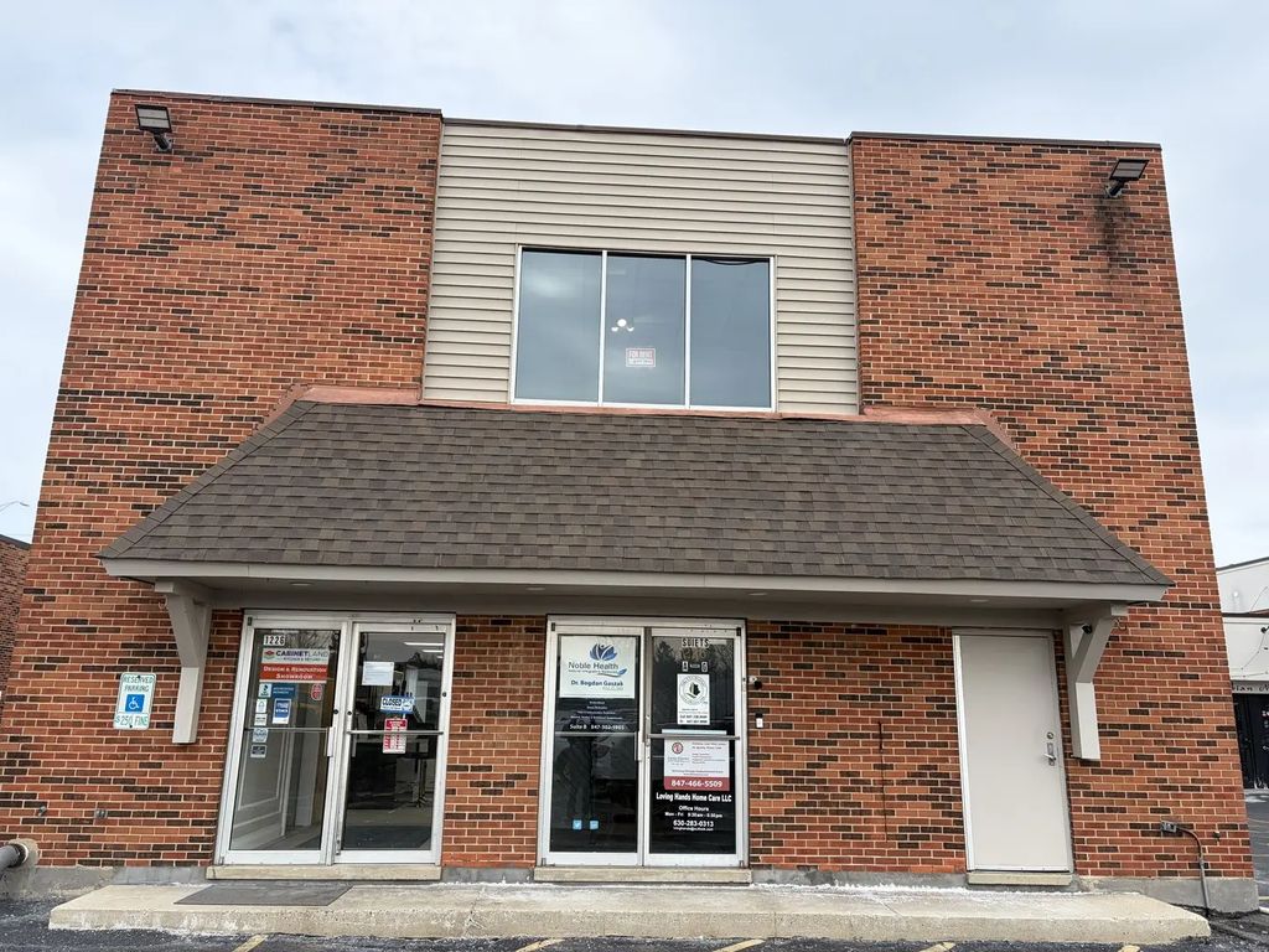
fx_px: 953
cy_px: 476
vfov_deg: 53.1
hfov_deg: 67.3
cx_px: 634
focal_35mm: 26
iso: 64
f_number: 1.6
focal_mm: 5.96
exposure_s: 1/850
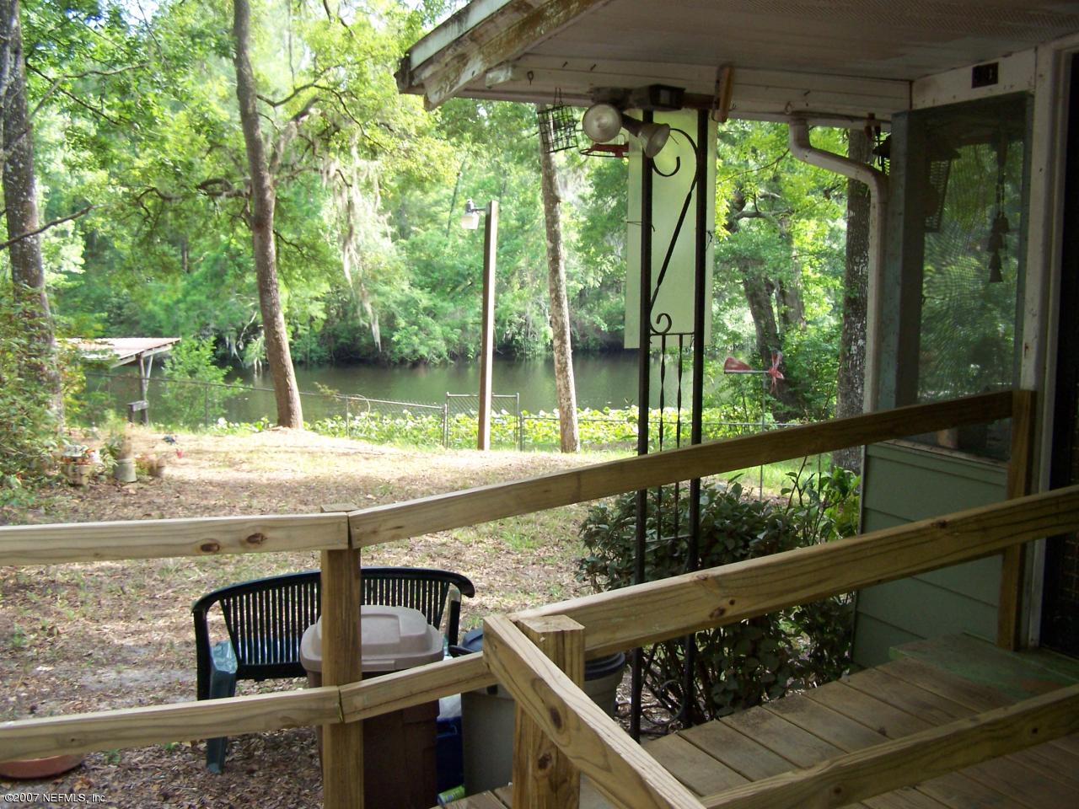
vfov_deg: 37.7
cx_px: 540
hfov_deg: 49.0
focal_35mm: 38
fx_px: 1184
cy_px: 404
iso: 140
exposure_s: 1/180
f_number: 2.8
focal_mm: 6.3
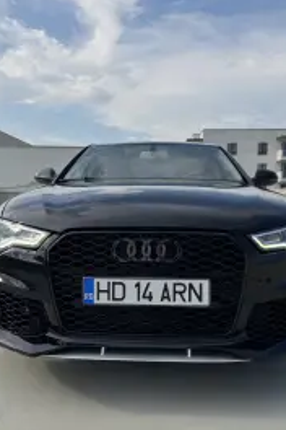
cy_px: 213
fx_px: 405
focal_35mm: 34
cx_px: 146
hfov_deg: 38.9
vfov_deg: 55.8
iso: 80
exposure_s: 1/4310
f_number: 1.78
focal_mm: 6.76
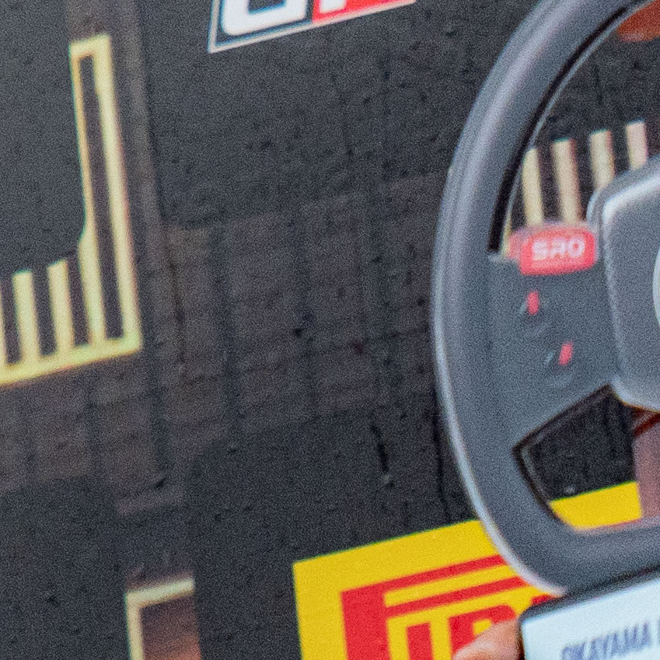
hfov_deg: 0.7
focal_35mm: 2402
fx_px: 51814
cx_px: -1321
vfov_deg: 0.7
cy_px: -828
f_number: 2.8
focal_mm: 400
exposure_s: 1/800
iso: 1000
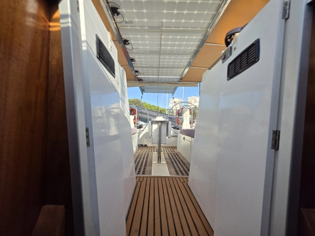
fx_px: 118
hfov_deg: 106.2
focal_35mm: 13
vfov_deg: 90.0
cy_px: 118
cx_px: 158
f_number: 1.9
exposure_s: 1/887
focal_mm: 2.2
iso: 40
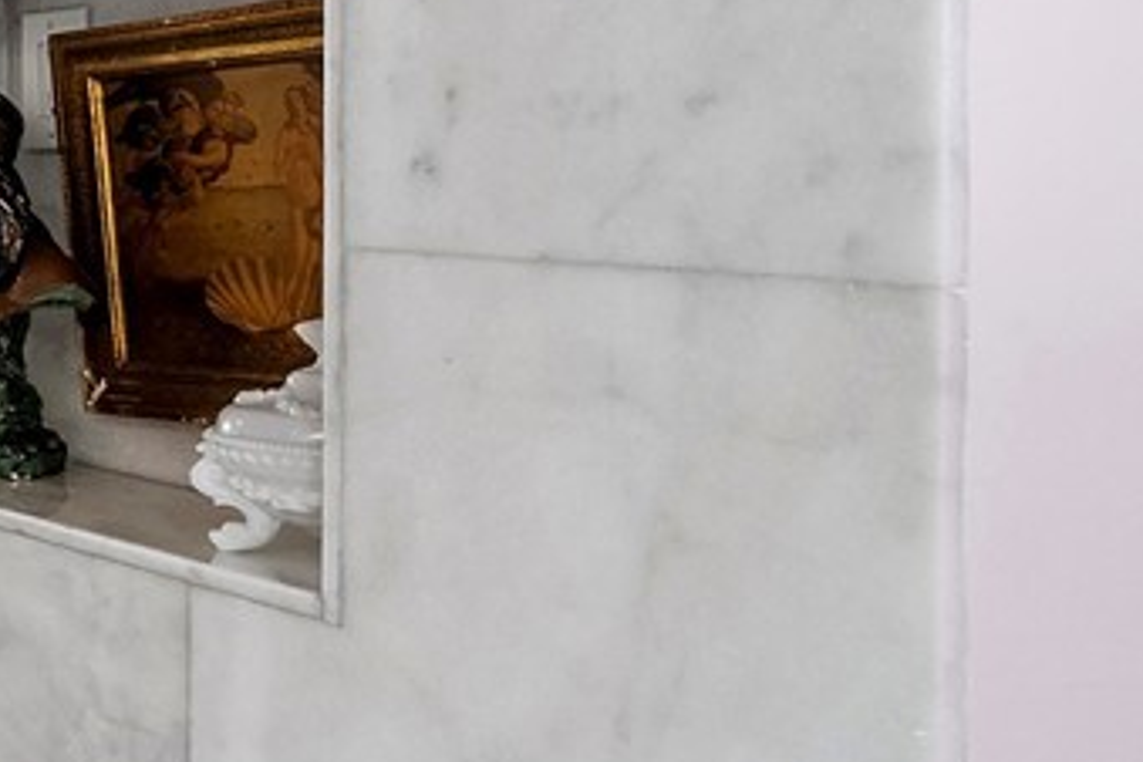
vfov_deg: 22.6
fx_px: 1905
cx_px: -1529
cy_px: 346
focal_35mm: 60
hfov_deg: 15.8
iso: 200
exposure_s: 1/40
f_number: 8
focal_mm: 12
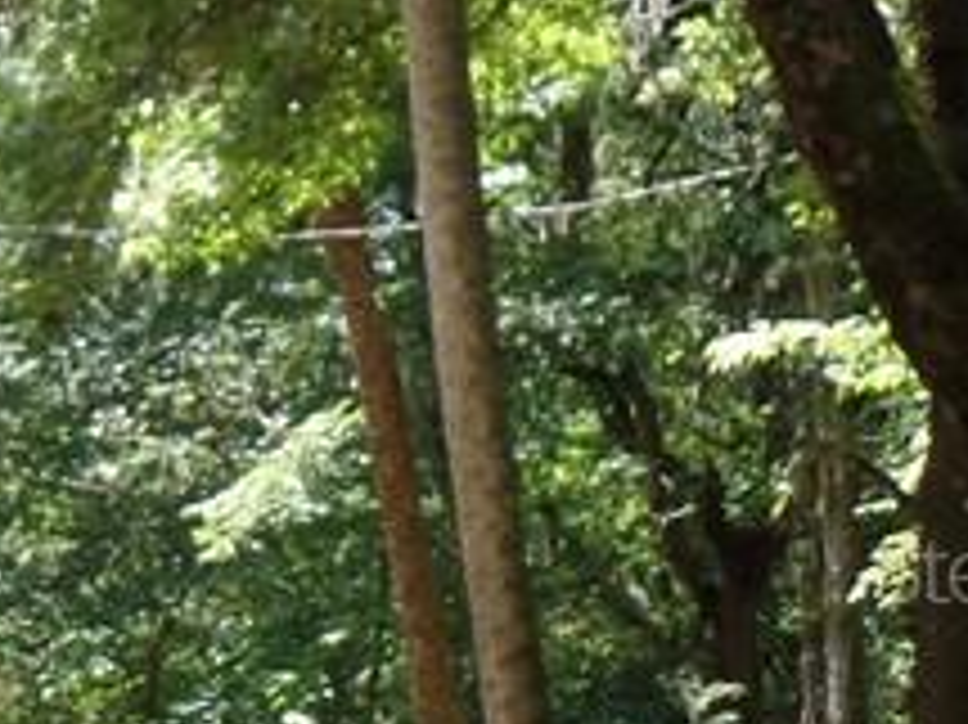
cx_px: -1009
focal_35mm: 200
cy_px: 567
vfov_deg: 7.4
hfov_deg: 9.2
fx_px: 5590
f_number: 3.2
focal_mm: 7.5
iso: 80
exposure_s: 1/125
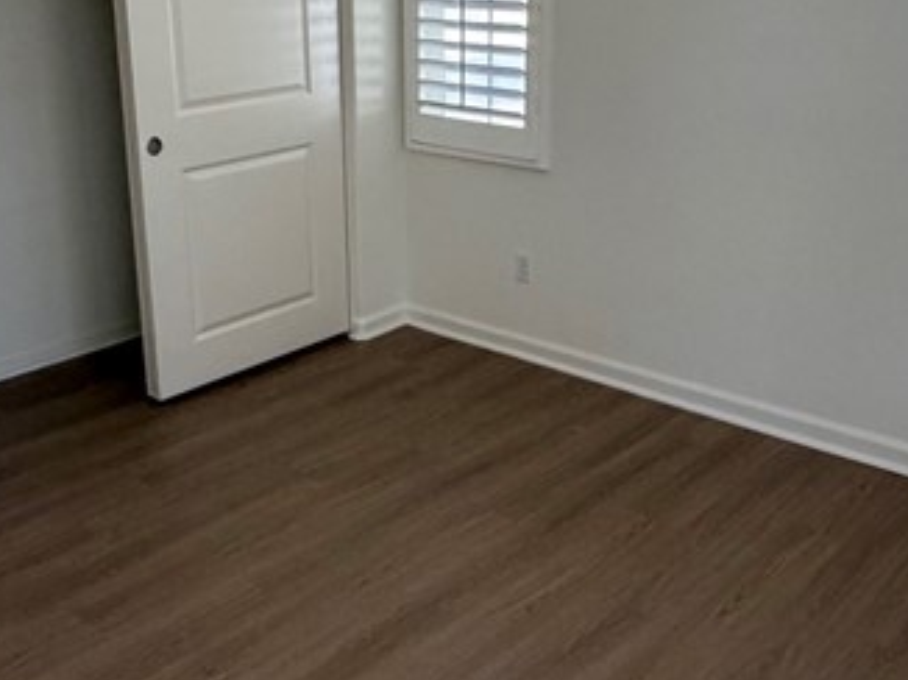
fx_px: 1153
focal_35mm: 44
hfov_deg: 42.9
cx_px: 407
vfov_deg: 32.7
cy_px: 265
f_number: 2.2
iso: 320
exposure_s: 1/121
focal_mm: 2.22
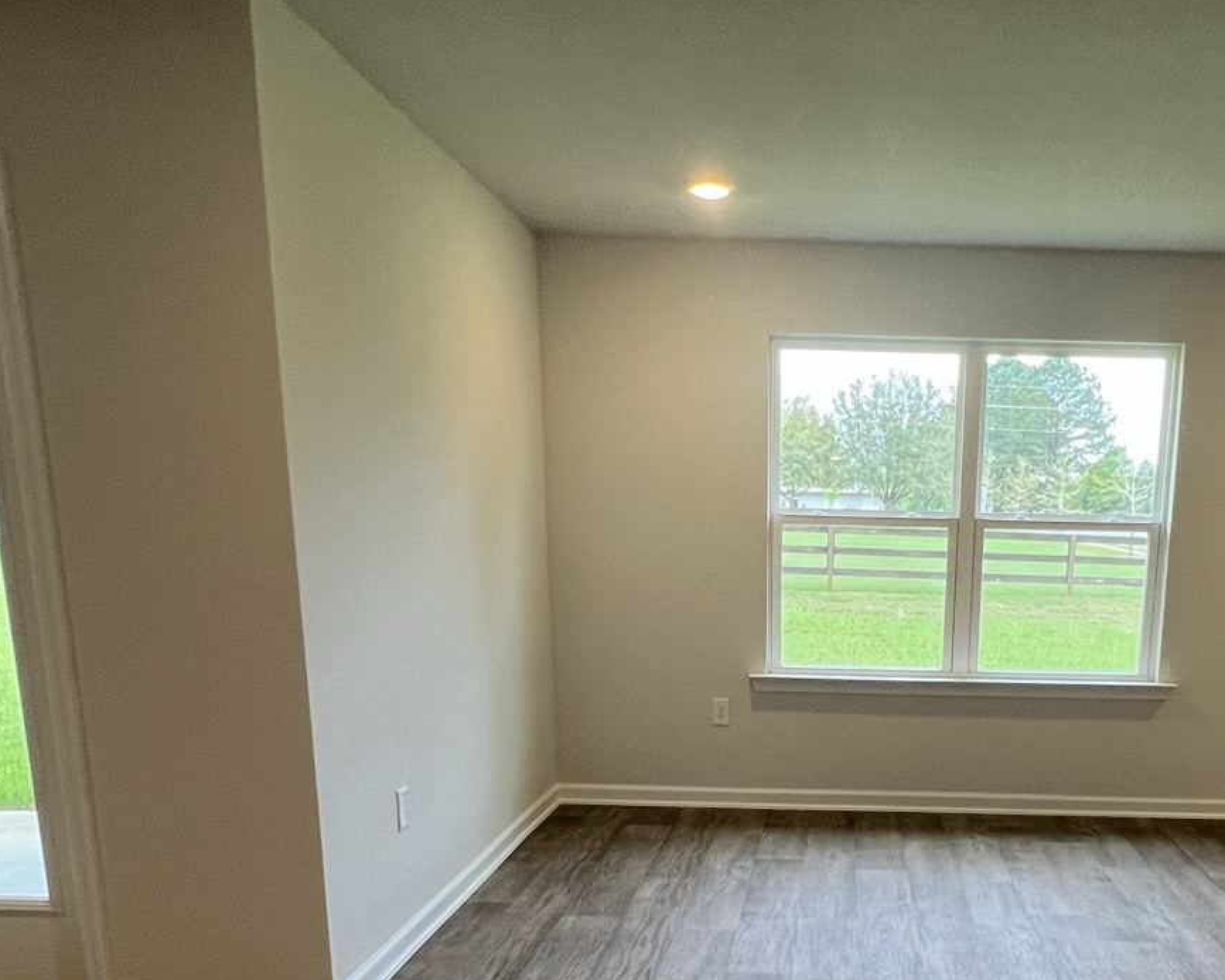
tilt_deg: -13.1
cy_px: 793
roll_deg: -1.5
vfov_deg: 45.9
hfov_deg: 57.0
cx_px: 853
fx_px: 1088
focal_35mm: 30
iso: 125
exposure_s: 1/120
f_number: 1.8
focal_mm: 1.57
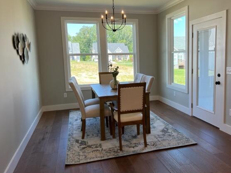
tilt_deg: -6.9
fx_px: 200
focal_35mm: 30
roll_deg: +1.3
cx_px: 133
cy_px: 79
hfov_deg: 59.7
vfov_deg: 46.7
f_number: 1.5
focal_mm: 5.7
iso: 50
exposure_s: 1/241
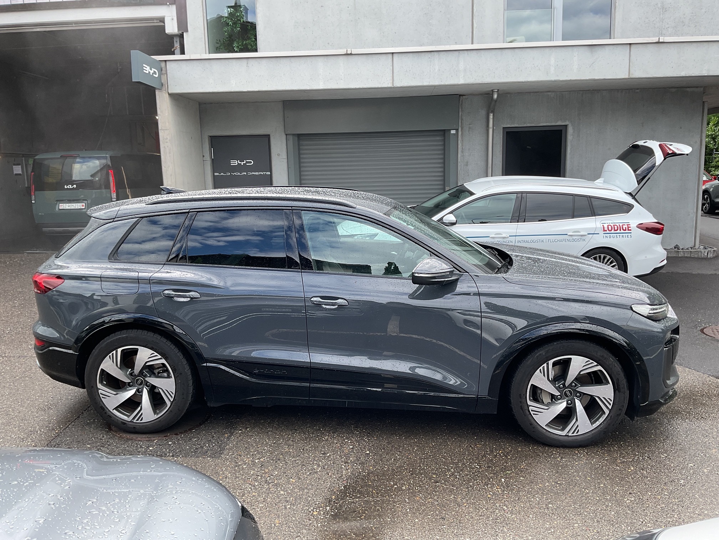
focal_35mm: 29
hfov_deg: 61.7
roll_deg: +1.4
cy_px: 270
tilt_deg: -10.0
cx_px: 360
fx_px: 602
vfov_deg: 48.2
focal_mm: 3
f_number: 1.8
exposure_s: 1/300
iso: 16
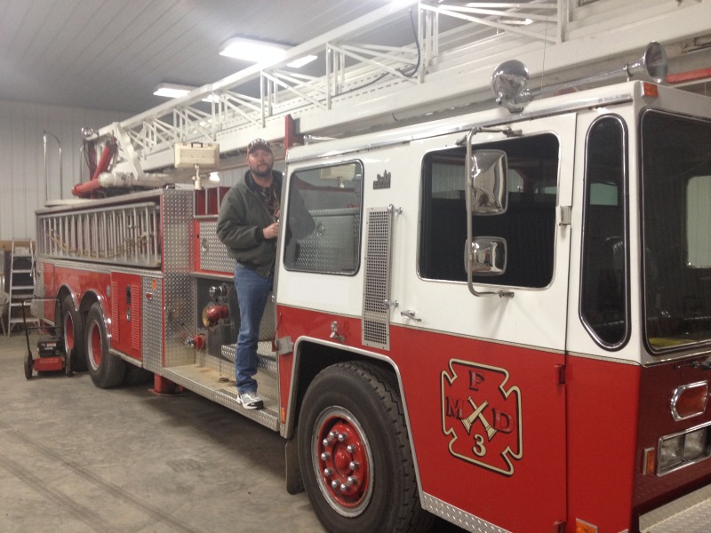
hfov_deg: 52.6
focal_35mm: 35
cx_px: 356
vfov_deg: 40.7
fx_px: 719
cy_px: 266
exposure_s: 1/20
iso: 100
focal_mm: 4.28
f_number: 2.4
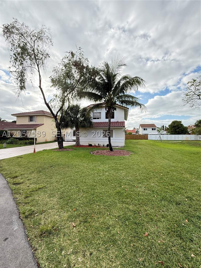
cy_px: 134
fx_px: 108
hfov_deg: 85.7
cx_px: 100
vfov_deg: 102.1
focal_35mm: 14
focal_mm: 2.22
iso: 64
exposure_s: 1/644
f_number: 2.2
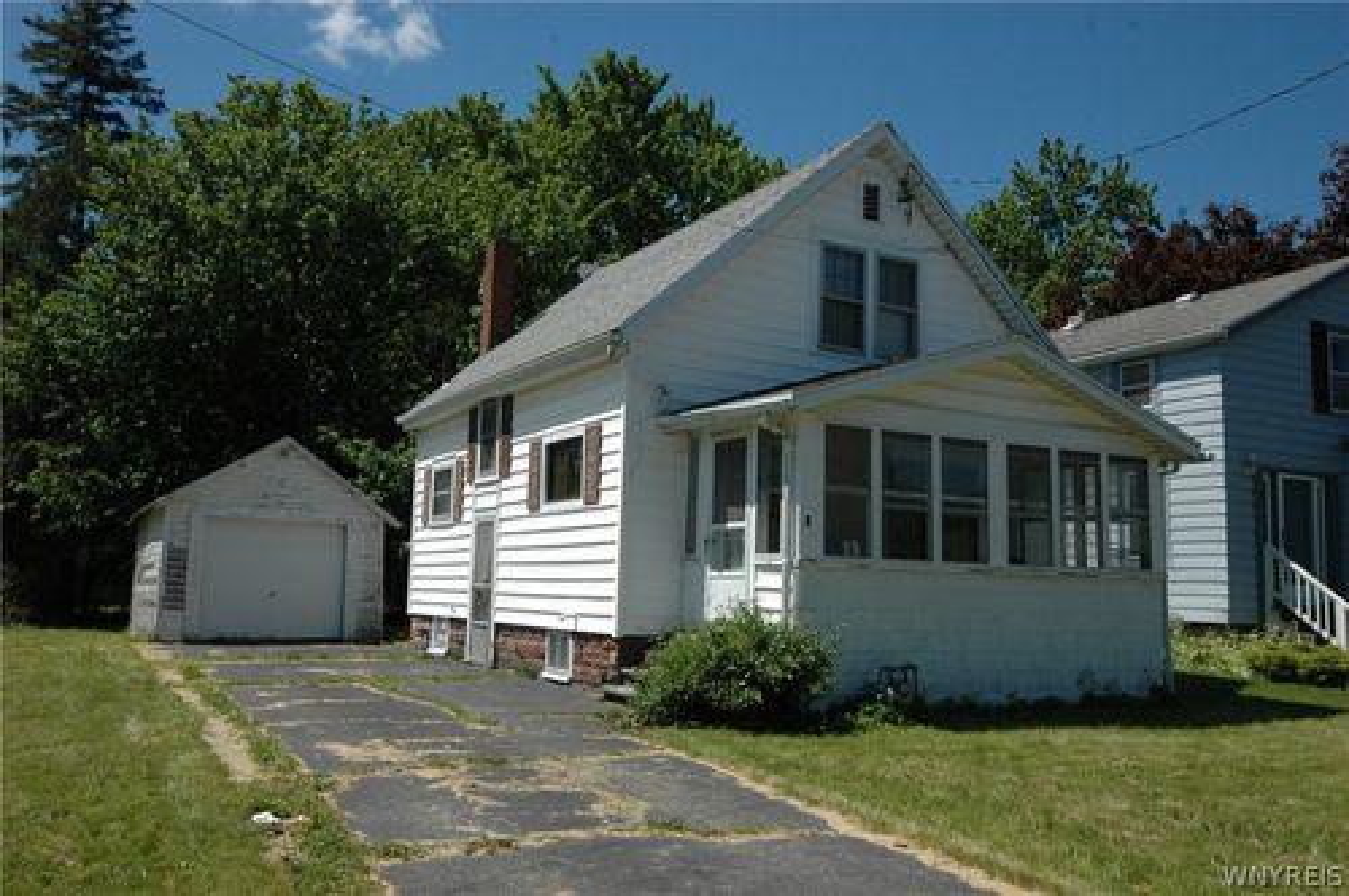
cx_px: 674
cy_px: 448
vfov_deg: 36.8
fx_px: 1347
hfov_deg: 53.2
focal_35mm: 36
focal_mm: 24
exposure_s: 1/500
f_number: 11
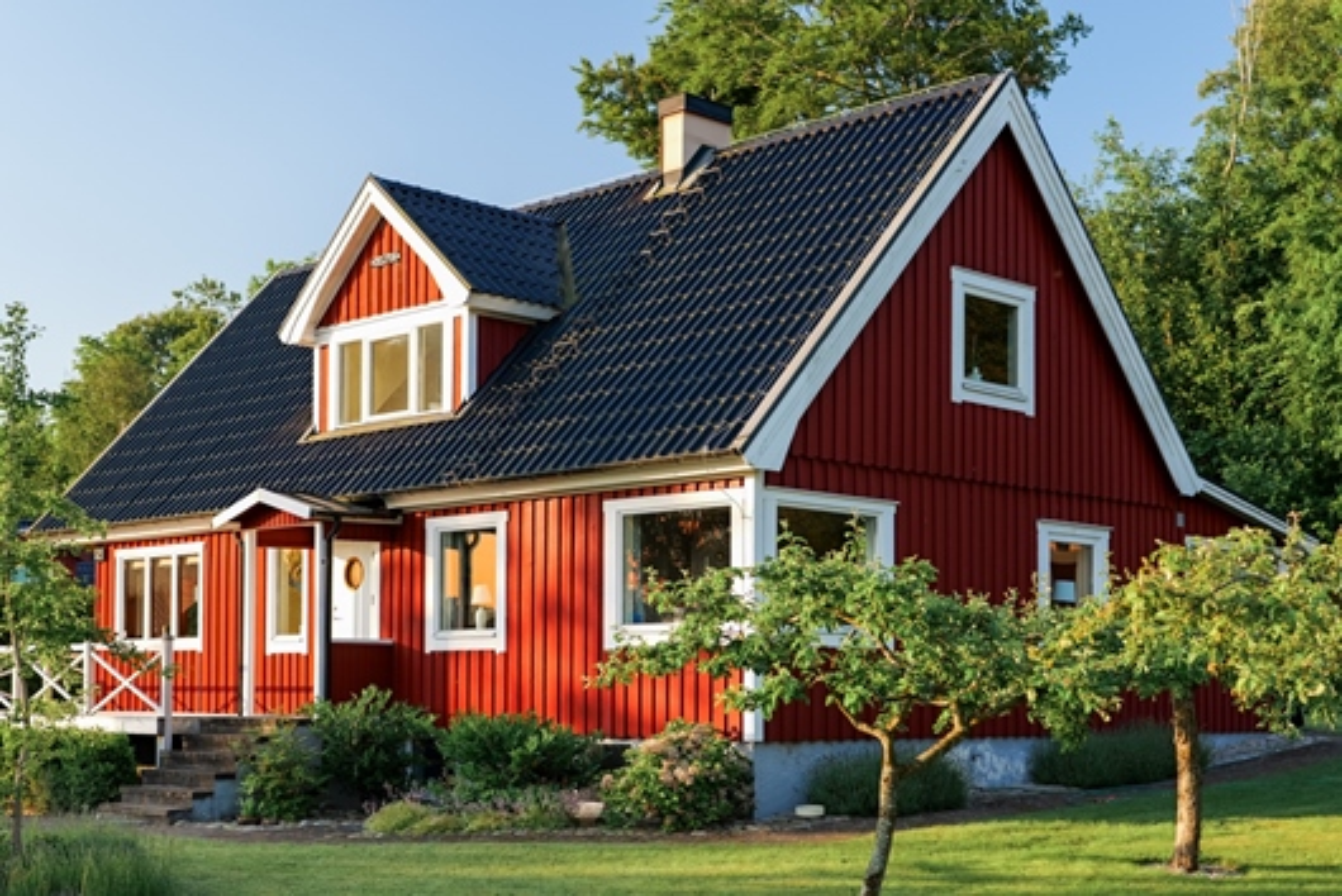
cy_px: 448
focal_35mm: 50
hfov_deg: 39.6
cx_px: 671
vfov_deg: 27.0
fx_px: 1865
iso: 100
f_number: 2.5
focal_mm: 50
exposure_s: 1/200
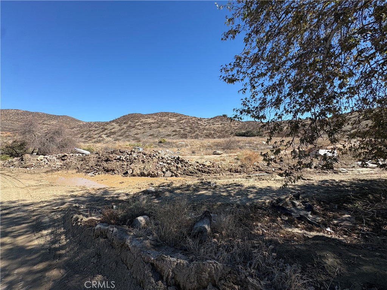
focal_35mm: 14
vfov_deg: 85.7
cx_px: 194
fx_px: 157
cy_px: 145
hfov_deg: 102.1
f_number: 2.2
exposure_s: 1/1370
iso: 50
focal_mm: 2.22
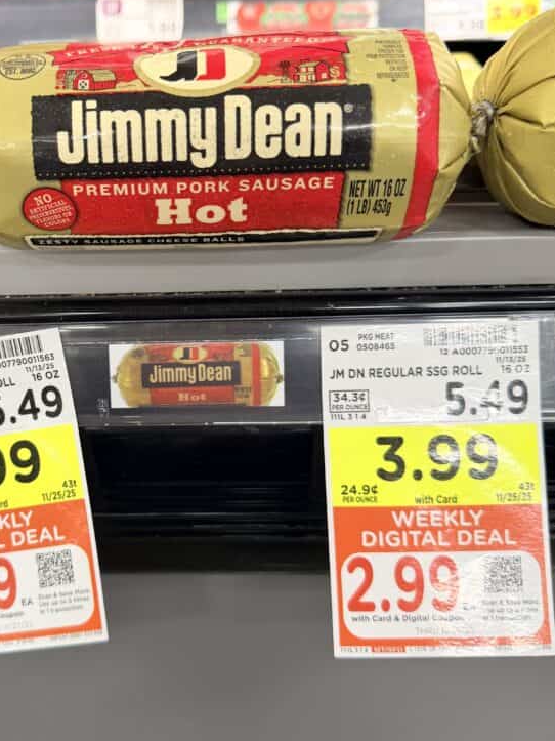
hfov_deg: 41.2
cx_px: 177
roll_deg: +1.8
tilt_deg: -27.0
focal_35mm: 34
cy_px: 348
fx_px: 727
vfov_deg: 53.9
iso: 125
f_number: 1.78
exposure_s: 1/60
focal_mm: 6.76
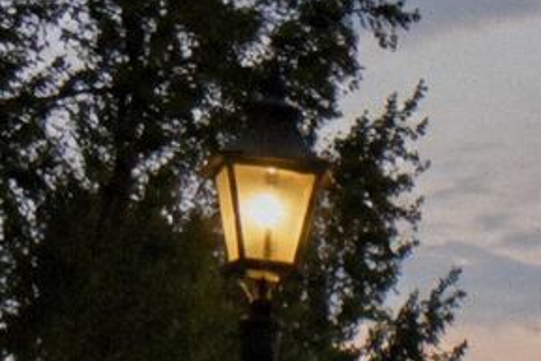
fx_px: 3127
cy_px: 596
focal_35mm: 208
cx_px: 869
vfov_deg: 6.5
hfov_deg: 9.5
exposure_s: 1/160
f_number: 10
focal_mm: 47
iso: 320
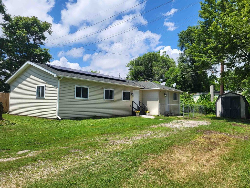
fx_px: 188
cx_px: 125
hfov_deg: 67.3
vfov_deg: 53.1
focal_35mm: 26
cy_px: 94
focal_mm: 5.4
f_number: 1.8
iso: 40
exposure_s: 1/2723
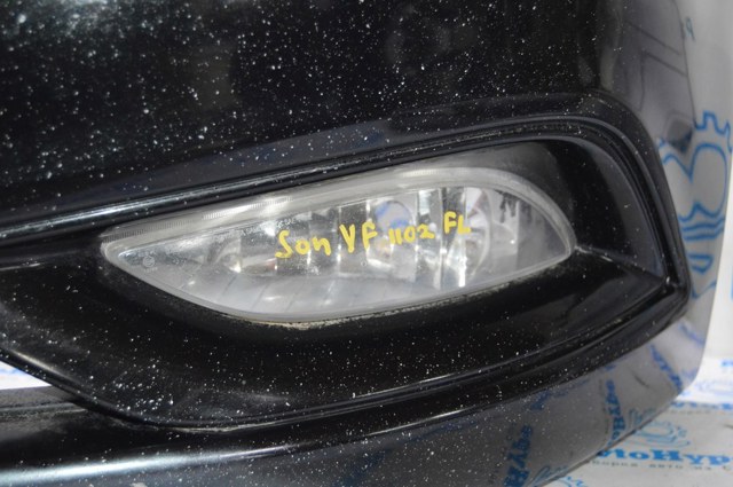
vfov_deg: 25.7
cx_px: 366
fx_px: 1068
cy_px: 244
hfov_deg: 37.9
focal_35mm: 52
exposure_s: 1/60
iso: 2500
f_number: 4.5
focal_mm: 35
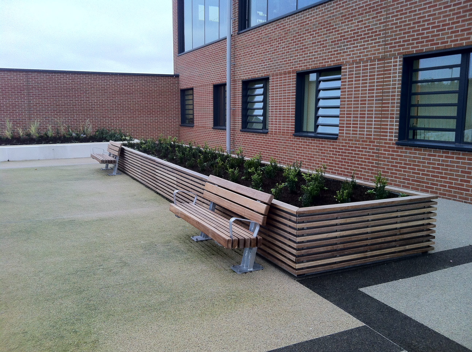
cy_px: 176
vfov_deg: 40.6
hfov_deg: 52.7
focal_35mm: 35
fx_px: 477
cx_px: 236
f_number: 2.8
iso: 125
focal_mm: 3.85
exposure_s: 1/120
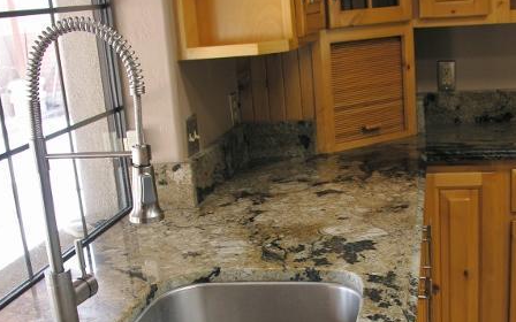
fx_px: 745
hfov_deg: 38.2
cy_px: 262
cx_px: 261
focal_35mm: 53
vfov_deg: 24.0
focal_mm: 8.9
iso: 50
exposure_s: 1/39.4
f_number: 3.2
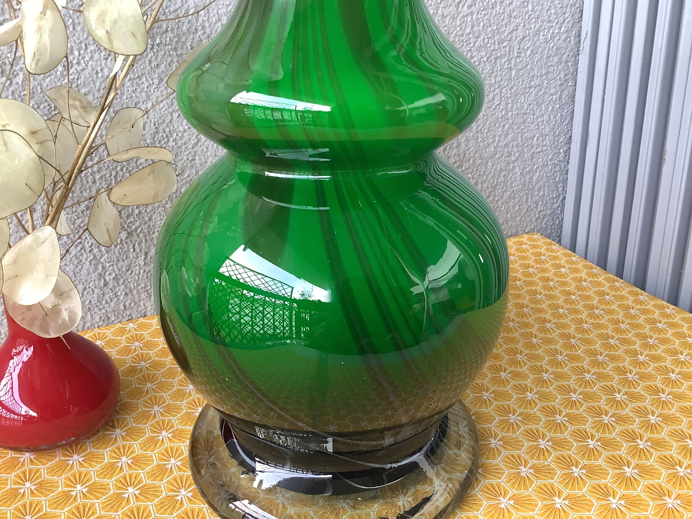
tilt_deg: -20.0
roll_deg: +1.7
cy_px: 260
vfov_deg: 45.4
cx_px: 346
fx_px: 620
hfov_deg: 58.4
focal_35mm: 31
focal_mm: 3.3
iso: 125
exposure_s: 1/50
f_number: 2.4
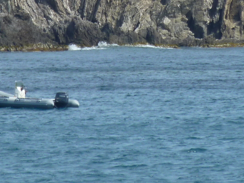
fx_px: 6710
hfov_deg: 2.1
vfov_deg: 1.6
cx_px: 90
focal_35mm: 952
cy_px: 5
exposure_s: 1/400
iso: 80
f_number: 4.9
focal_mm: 49.2
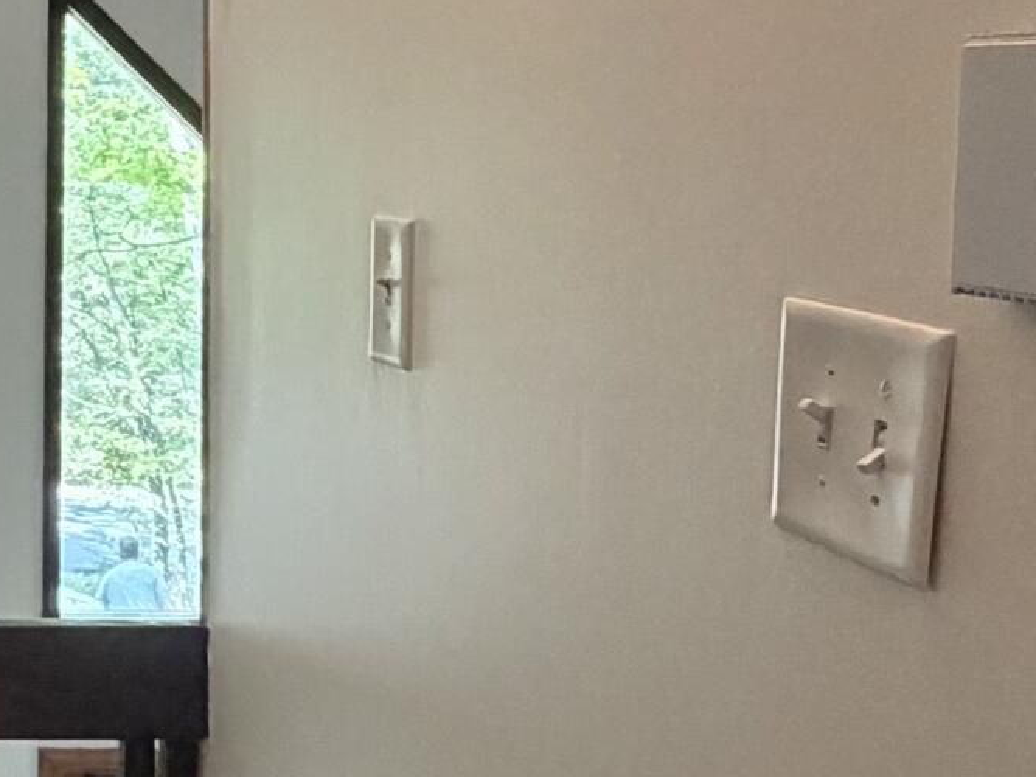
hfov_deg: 26.0
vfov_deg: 23.2
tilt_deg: -4.1
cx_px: -325
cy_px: 250
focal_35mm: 63
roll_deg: +0.8
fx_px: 1885
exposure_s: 1/60
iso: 500
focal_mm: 2.22
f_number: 2.2
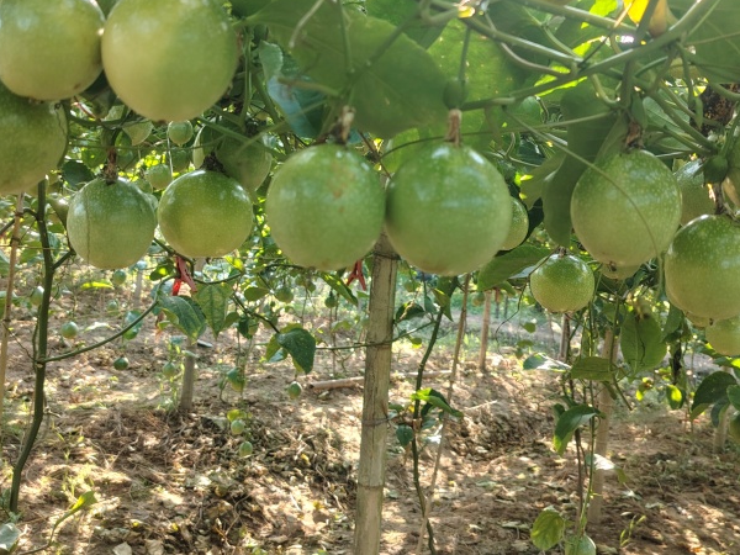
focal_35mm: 44
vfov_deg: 32.6
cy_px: 187
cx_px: 370
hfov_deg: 42.9
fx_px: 941
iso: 281
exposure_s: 1/100
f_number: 1.75
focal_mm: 5.25
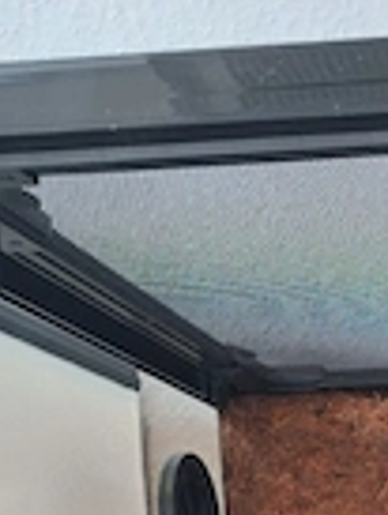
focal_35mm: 67
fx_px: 1000
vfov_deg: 23.7
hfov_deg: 20.0
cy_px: 748
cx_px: 520
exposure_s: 1/20
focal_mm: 5.54
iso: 500
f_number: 1.8
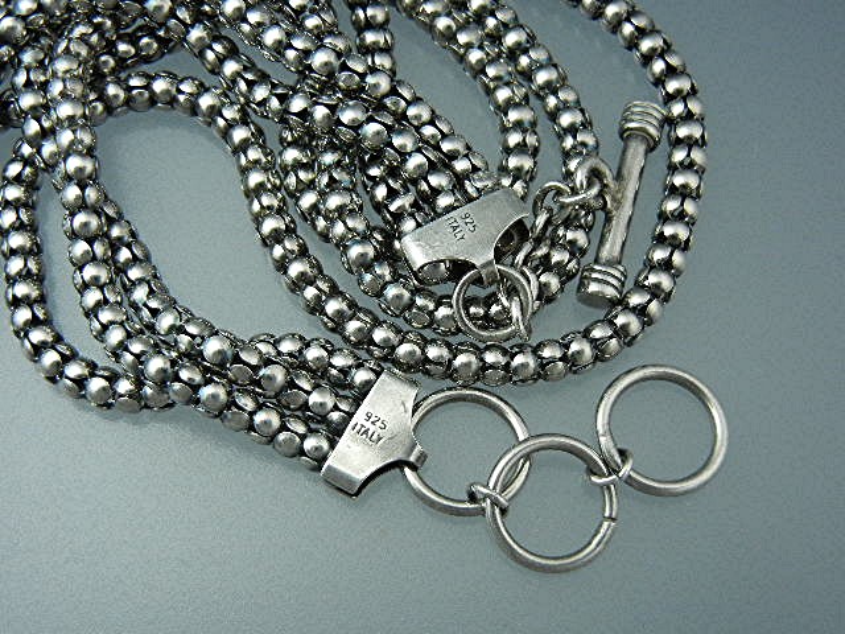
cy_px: 317
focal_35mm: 59
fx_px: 1440
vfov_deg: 24.8
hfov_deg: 32.7
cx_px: 422
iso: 400
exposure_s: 1/38.3
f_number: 4
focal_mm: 10.6
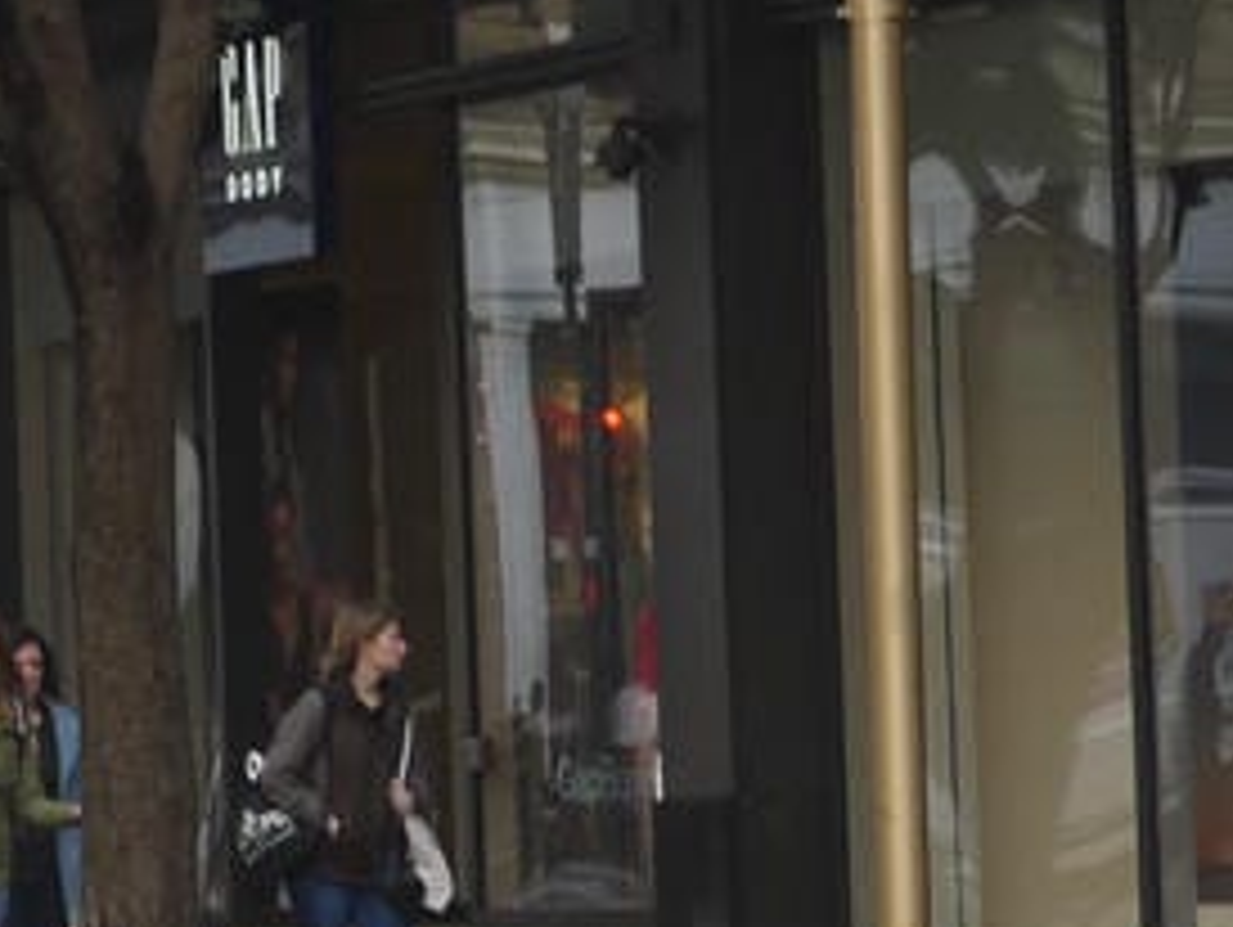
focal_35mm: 289
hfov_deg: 6.7
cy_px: 428
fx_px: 10303
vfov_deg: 5.2
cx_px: -783
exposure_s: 1/60
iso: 160
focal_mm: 33
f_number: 5.6
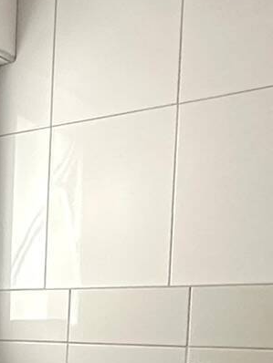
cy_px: 368
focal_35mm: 72
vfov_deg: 25.6
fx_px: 756
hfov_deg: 16.6
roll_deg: -2.2
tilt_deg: -2.4
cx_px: -238
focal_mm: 2.22
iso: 640
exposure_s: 1/60
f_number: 2.2
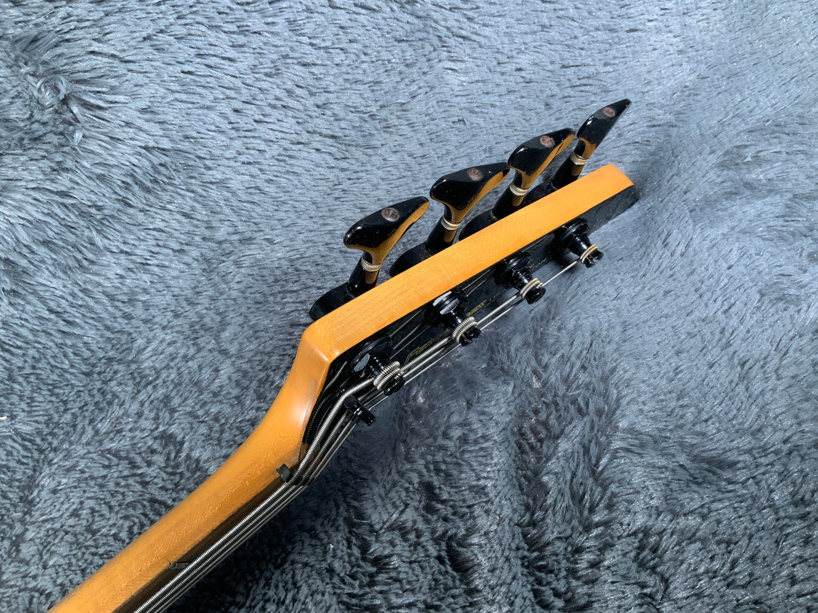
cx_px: 409
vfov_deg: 48.2
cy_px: 306
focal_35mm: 29
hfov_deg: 61.7
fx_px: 685
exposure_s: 1/104
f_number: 1.8
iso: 64
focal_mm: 3
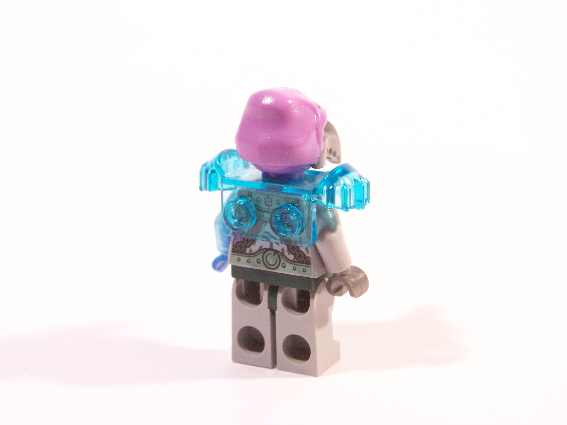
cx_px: 284
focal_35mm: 105
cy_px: 212
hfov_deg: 18.7
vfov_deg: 14.1
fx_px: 1720
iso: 400
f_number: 3.6
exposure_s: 1/30
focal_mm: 17.5
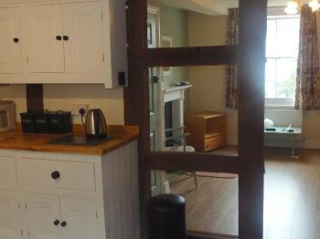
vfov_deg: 35.9
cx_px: 177
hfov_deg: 46.8
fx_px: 370
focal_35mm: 40
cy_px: 114
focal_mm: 4.3
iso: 200
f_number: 2.9
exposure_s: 1/30
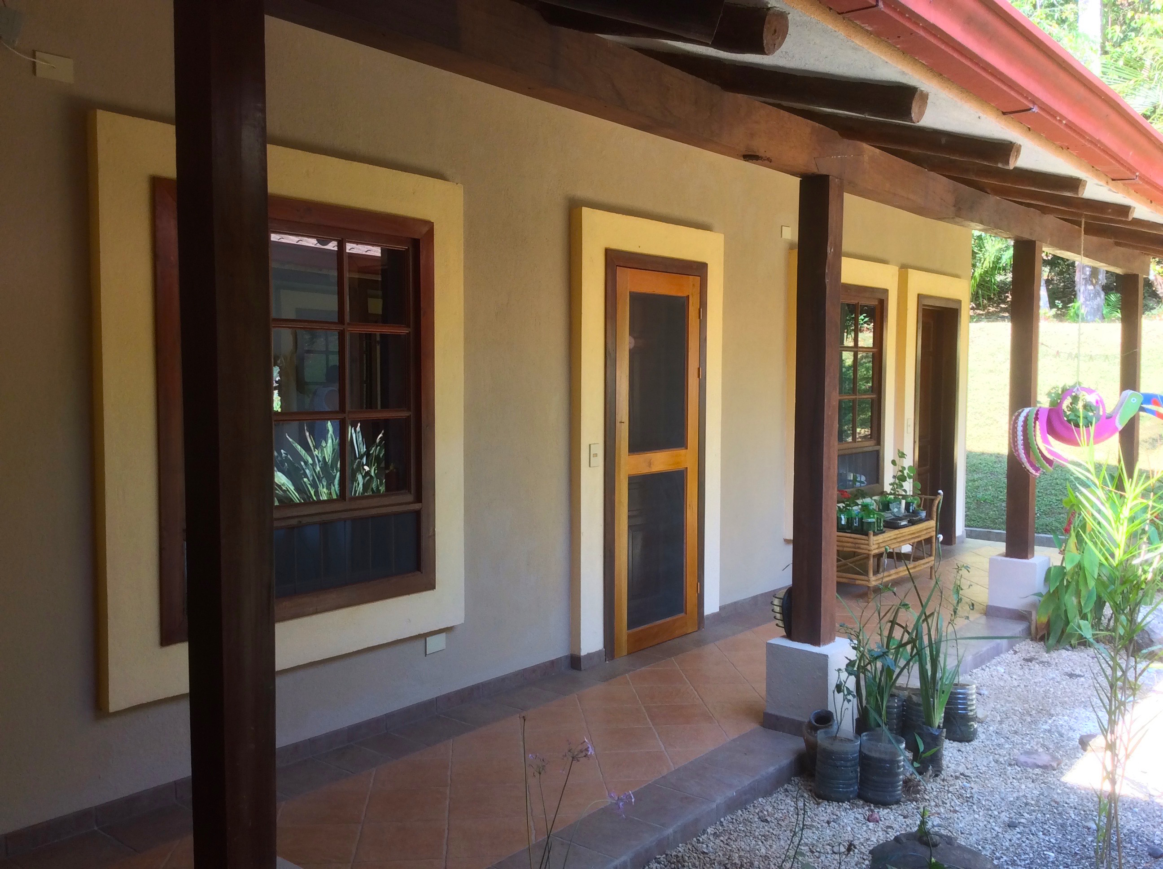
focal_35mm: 32
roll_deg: +1.1
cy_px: 434
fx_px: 1074
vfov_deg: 44.1
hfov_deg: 56.9
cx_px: 582
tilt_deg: -3.3
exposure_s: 1/60
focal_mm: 3.3
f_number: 2.4
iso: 32
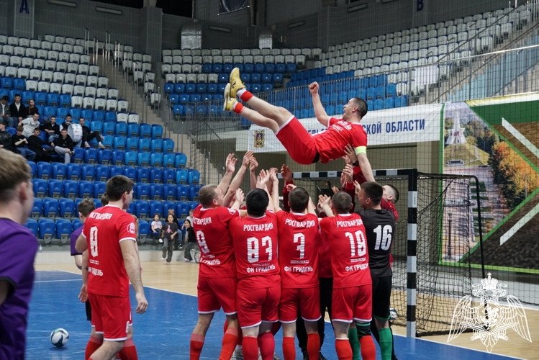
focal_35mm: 57
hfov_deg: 35.0
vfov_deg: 23.8
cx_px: 270
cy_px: 180
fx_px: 854
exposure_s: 1/160
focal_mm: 38
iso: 1600
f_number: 4.5
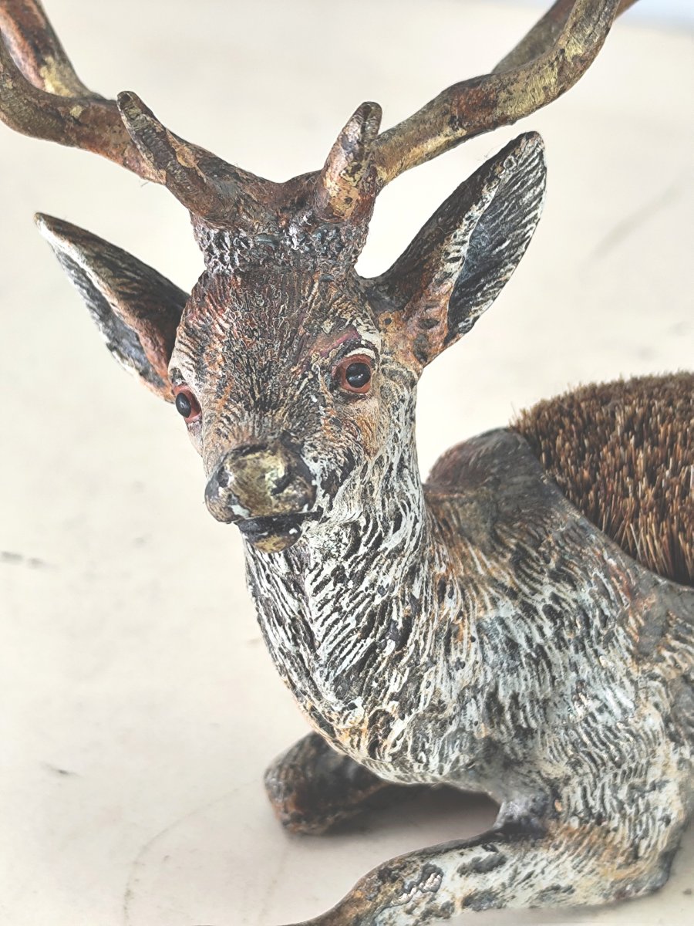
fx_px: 2486
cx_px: 347
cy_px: 463
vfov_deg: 21.1
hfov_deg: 15.9
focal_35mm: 93
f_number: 1.65
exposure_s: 1/100
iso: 80
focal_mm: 6.14
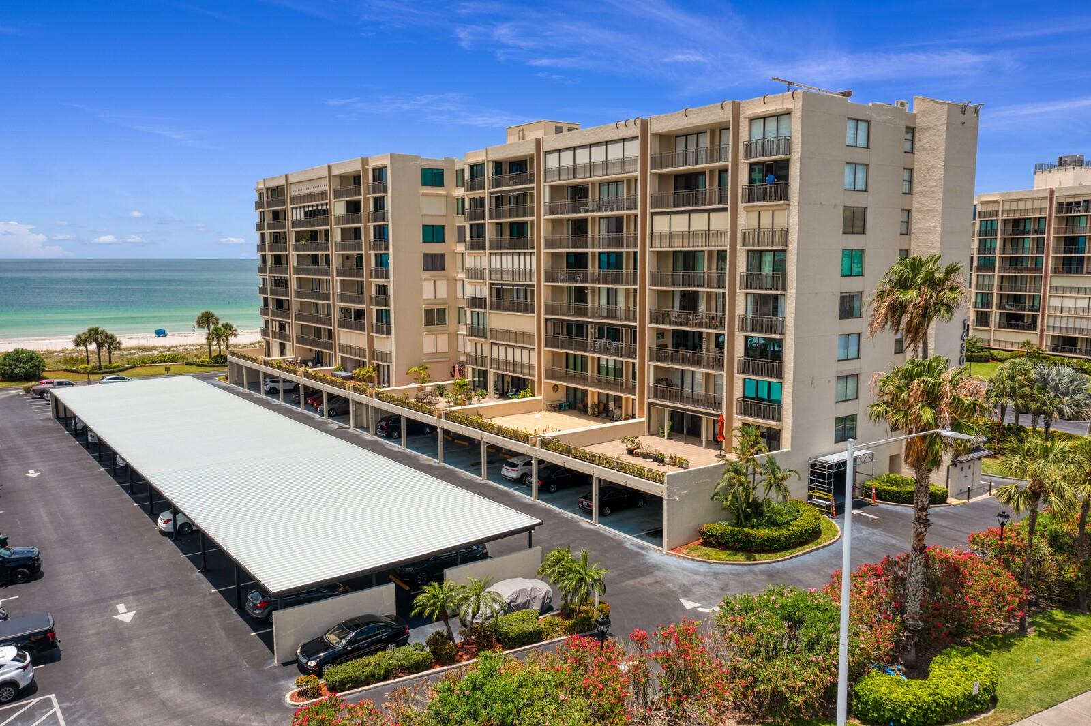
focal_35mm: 28
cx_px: 546
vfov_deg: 46.4
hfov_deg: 65.5
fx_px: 848
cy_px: 363
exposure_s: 1/1000
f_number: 5
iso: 100
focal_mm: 10.26
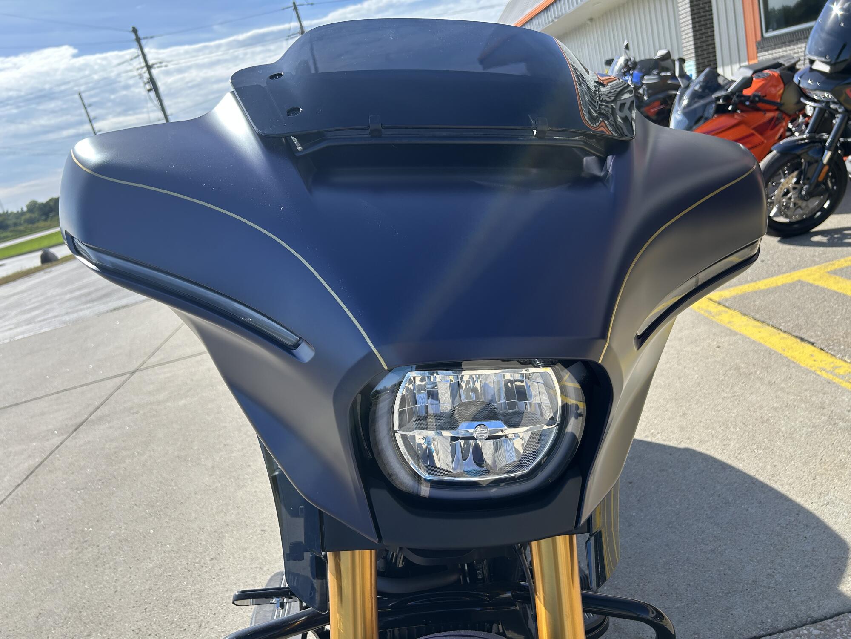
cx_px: 426
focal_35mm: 26
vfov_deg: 53.1
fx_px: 639
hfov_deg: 67.3
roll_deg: +14.5
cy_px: 320
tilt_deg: -16.1
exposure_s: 1/2353
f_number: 1.5
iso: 50
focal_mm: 5.7
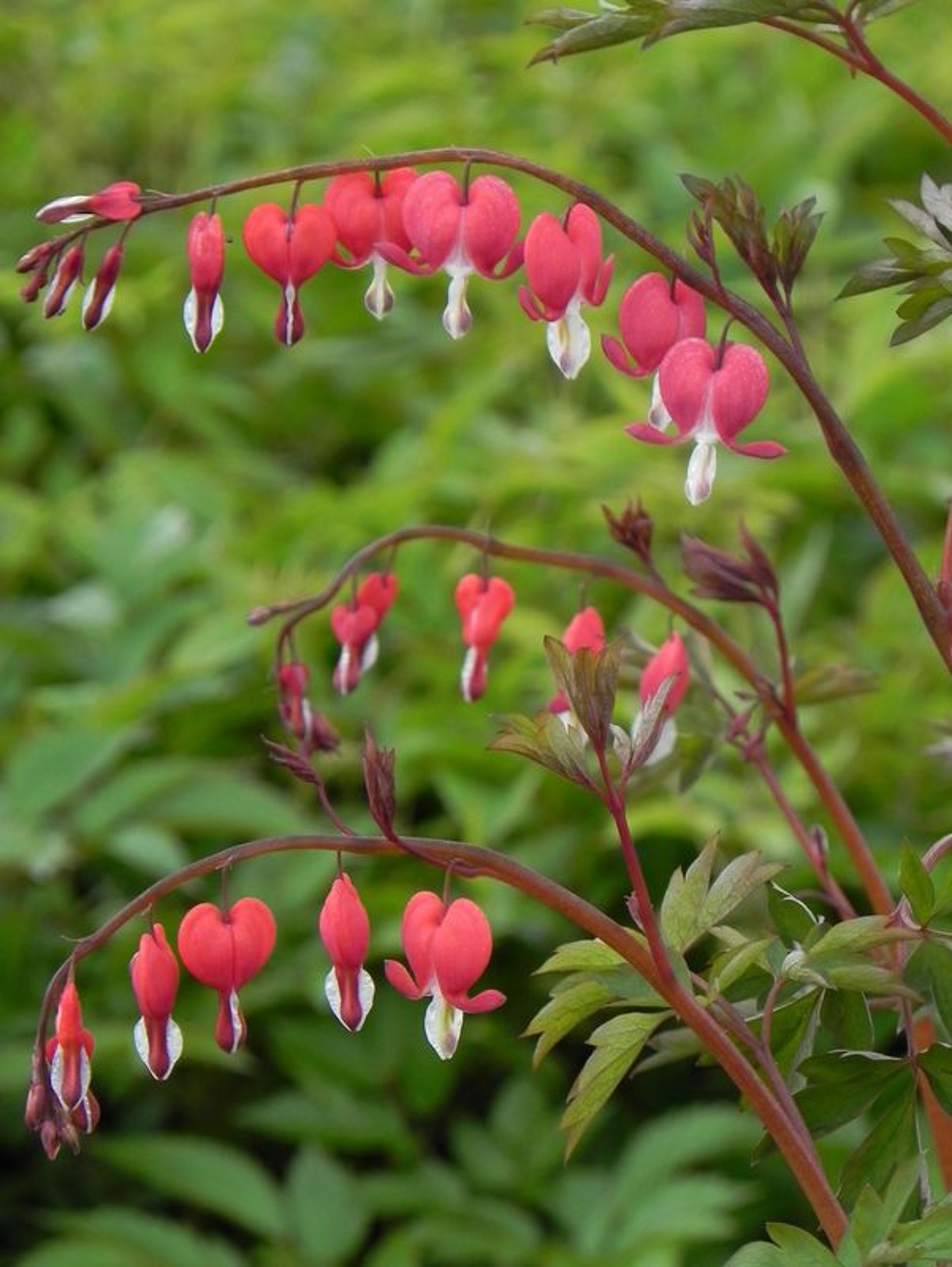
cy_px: 634
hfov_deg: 5.1
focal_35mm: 291
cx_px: 476
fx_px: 10659
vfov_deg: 6.8
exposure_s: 1/160
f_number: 5
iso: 160
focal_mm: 51.8
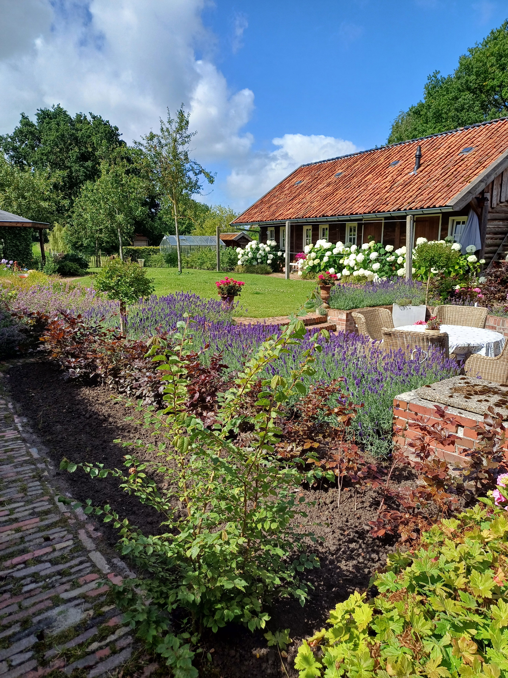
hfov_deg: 54.9
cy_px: 339
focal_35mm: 25
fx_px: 489
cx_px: 254
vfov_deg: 69.4
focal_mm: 4.65
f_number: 1.8
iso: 50
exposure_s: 1/962
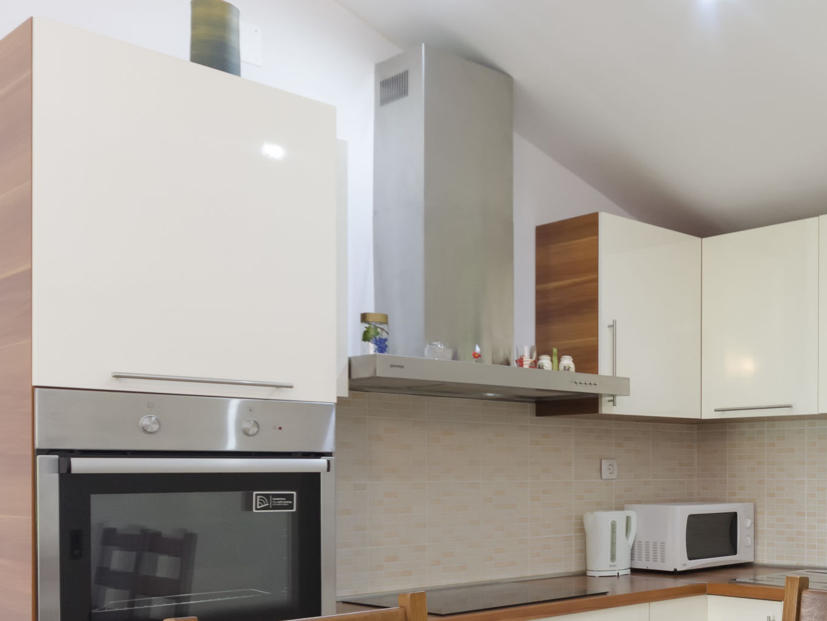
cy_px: 481
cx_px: 805
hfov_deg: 40.7
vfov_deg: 34.2
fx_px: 980
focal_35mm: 41
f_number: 7.1
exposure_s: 1/15
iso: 1250
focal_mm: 14
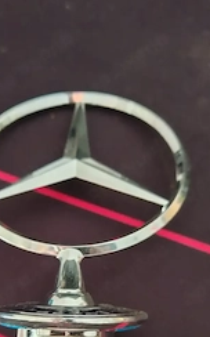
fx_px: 431
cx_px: 79
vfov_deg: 41.4
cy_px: 254
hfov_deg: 27.3
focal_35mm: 47
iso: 1000
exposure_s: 1/25
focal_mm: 6.67
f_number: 1.9
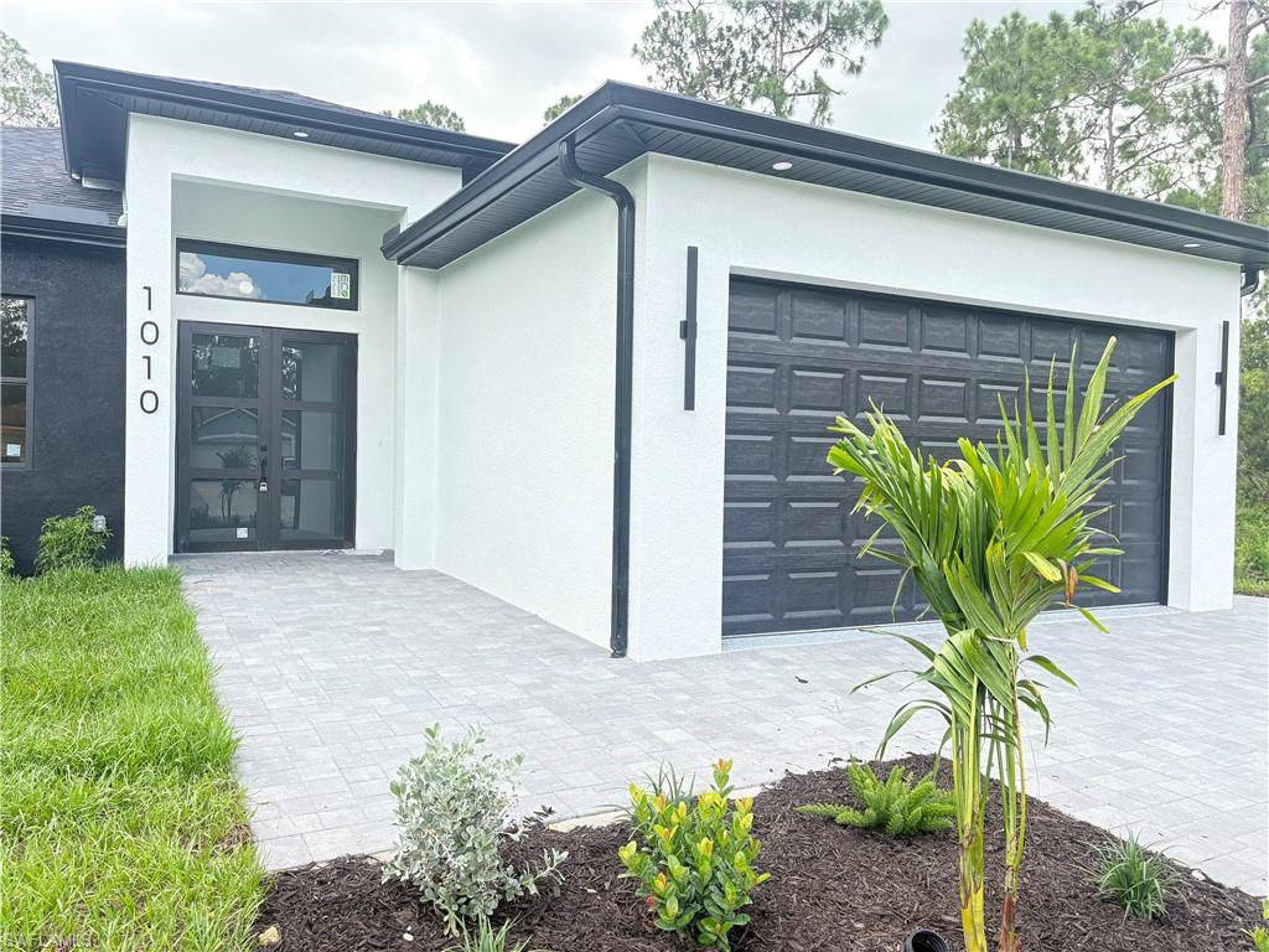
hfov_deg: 67.3
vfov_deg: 53.1
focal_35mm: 26
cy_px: 476
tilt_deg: -0.2
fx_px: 953
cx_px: 634
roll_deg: -0.1
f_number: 1.6
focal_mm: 5.96
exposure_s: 1/478
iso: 64
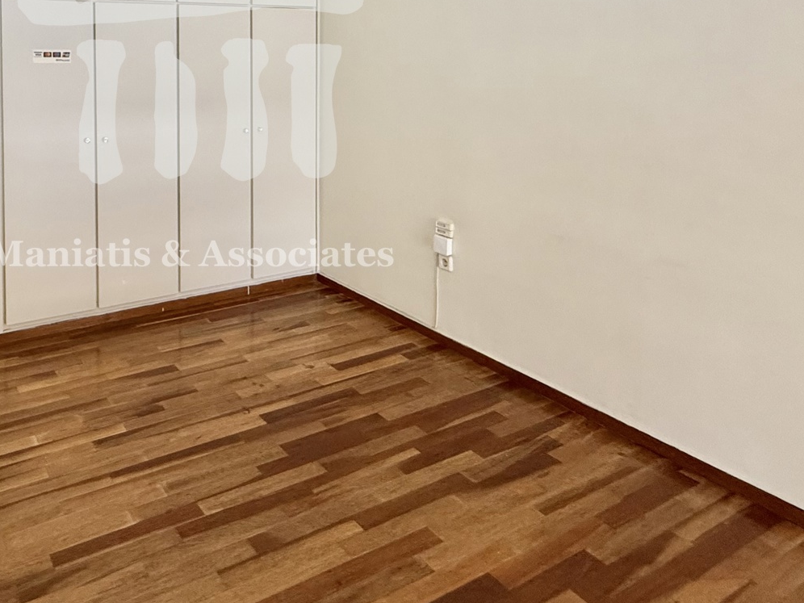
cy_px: 79
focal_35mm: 27
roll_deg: +0.2
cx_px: 189
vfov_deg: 47.1
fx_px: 627
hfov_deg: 61.2
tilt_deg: -1.6
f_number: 2.2
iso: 250
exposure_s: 1/50
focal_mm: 2.22
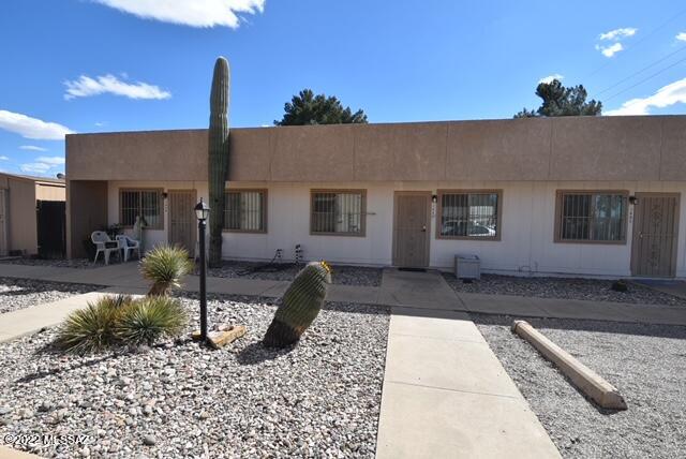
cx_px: 343
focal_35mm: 15
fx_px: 286
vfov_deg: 77.4
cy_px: 230
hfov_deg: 100.3
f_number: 9
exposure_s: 1/320
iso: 200
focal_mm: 10
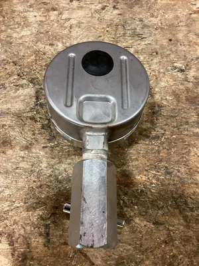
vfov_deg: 58.4
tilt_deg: -76.2
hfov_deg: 45.4
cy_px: 133
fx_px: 238
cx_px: 100
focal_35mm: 31
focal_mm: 3.3
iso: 400
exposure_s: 1/30
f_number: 2.4
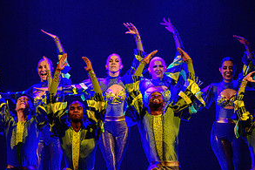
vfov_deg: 6.4
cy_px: 85
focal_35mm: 214
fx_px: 1515
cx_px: 124
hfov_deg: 9.6
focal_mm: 105
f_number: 2.8
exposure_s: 1/250
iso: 1600
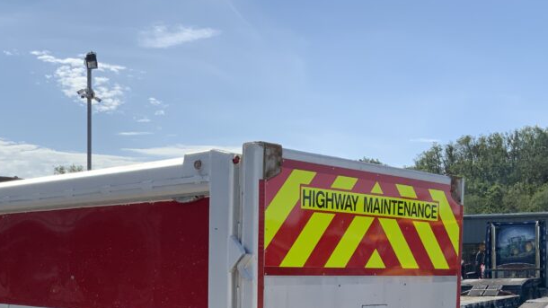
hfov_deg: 38.5
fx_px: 770
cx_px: 162
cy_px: 306
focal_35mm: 53
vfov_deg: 21.8
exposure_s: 1/2959
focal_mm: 3
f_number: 1.8
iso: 20
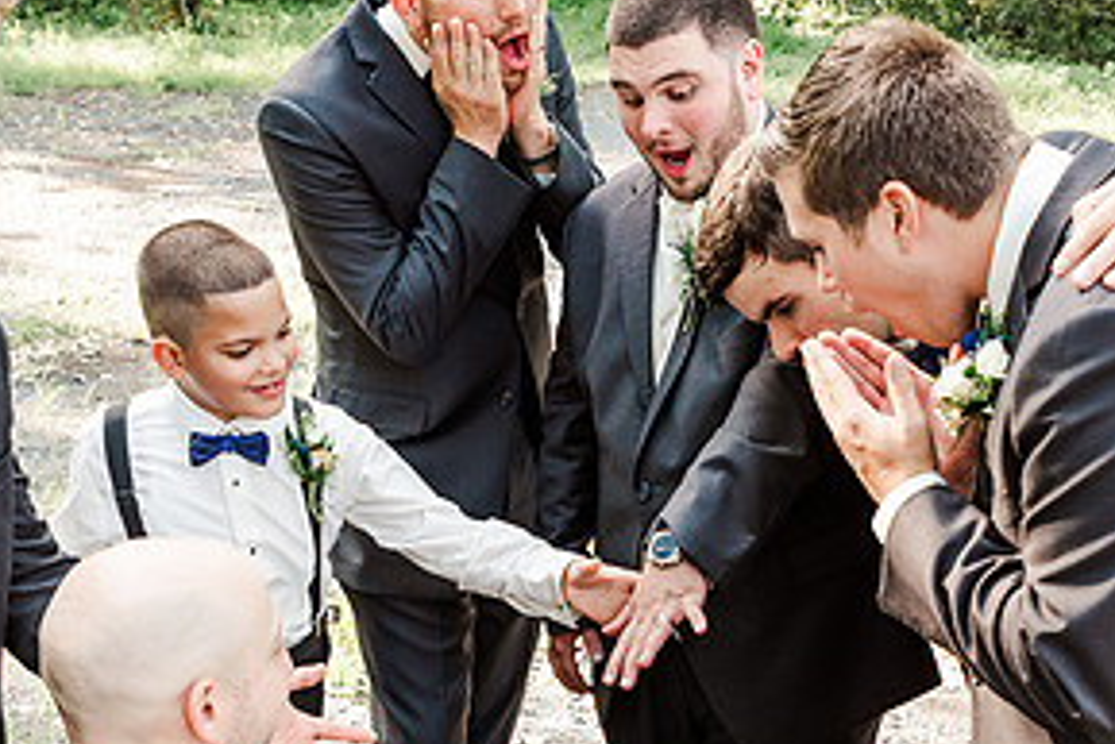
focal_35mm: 56
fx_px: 1735
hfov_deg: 35.6
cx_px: 571
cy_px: 559
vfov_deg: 24.0
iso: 360
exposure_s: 1/200
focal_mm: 24
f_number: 4.5
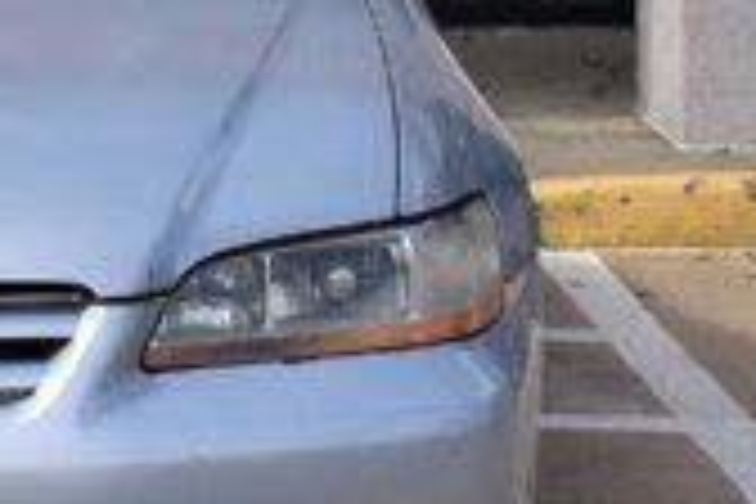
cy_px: -518
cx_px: -180
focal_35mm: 283
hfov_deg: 7.2
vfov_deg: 4.8
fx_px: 5943
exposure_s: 1/500
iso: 360
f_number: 11
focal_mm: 31
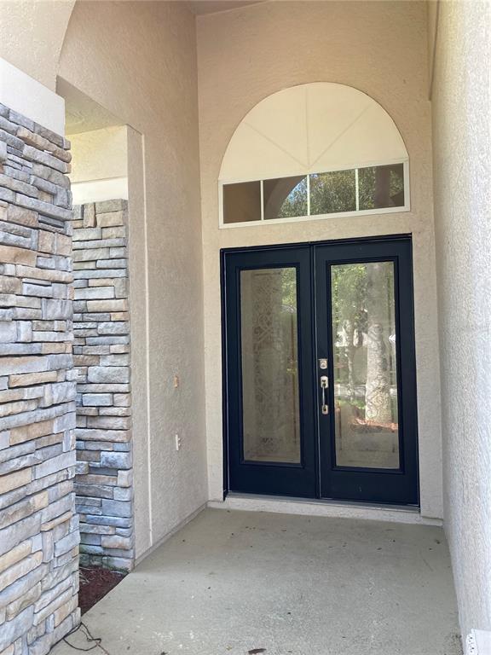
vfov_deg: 63.4
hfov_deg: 49.7
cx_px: 246
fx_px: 530
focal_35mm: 28
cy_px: 328
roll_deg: +1.1
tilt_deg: +2.1
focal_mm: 3.99
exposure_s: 1/121
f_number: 1.8
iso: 40
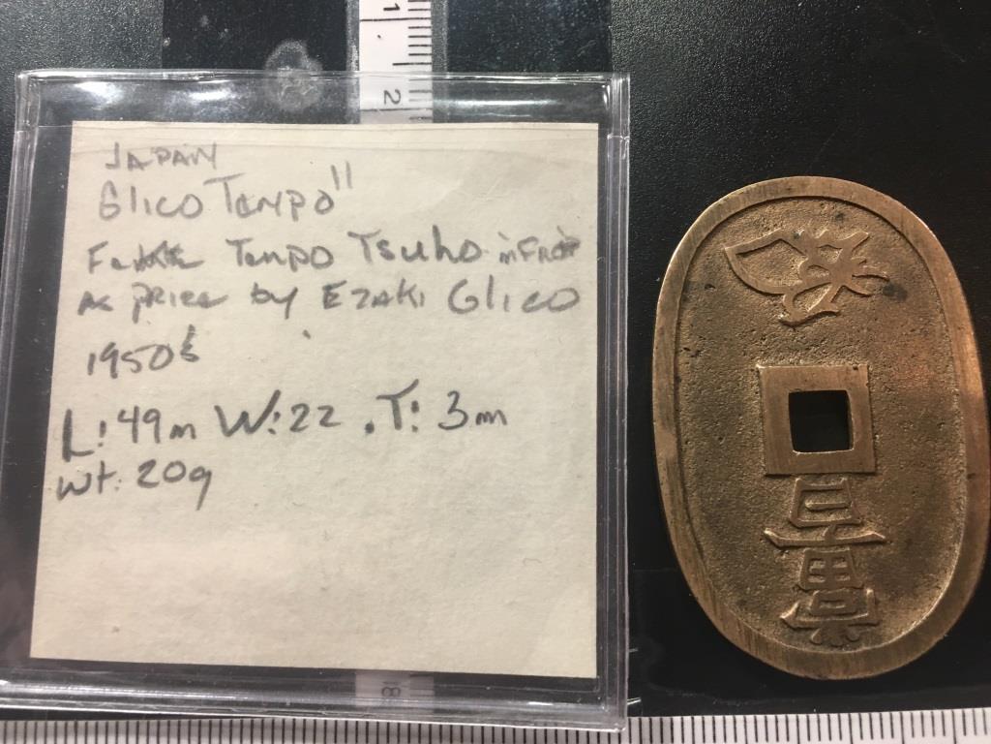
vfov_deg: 48.2
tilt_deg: -82.9
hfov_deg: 61.7
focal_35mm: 29
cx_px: 496
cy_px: 372
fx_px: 830
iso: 40
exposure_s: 1/15
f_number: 2.2
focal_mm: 4.15
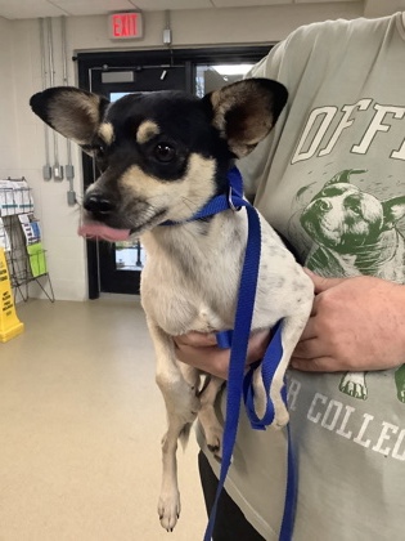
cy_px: 270
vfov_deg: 58.4
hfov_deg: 45.4
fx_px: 484
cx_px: 202
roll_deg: -0.7
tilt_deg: -13.0
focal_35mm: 31
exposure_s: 1/60
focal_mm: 3.3
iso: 320
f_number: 2.4
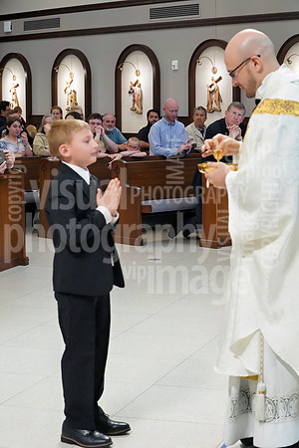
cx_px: 150
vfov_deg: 24.5
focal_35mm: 83
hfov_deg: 16.5
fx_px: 1034
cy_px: 224
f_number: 8
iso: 16000
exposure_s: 1/250
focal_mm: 83
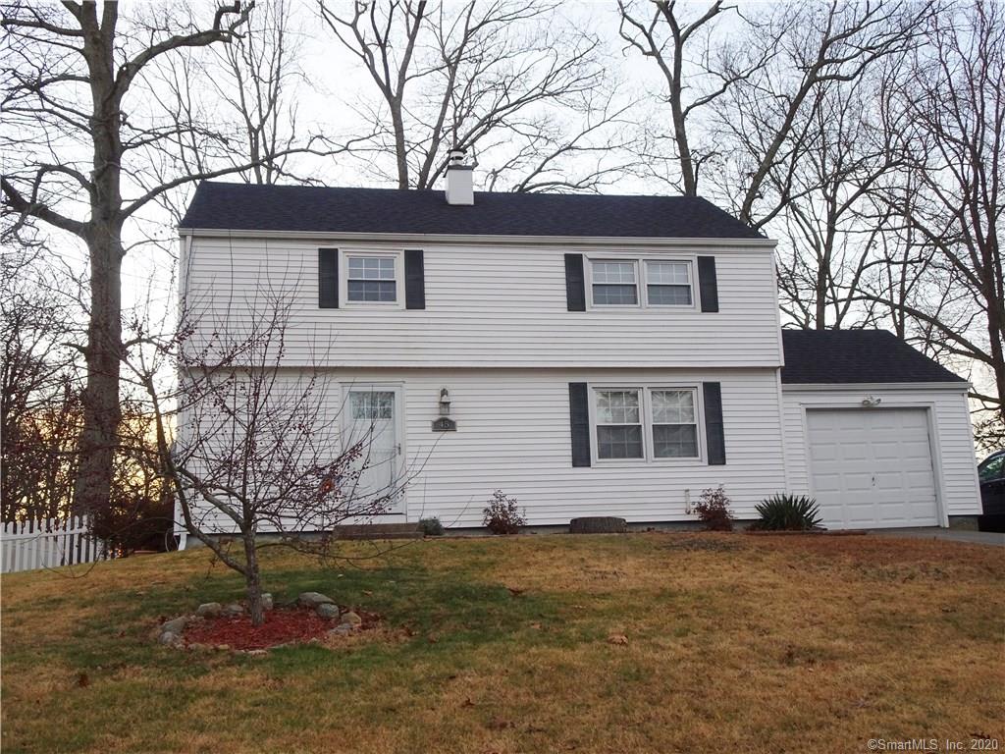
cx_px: 502
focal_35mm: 35
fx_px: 1016
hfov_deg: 52.6
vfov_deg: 40.7
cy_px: 377
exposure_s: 1/80
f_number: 4
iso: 80
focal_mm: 5.98
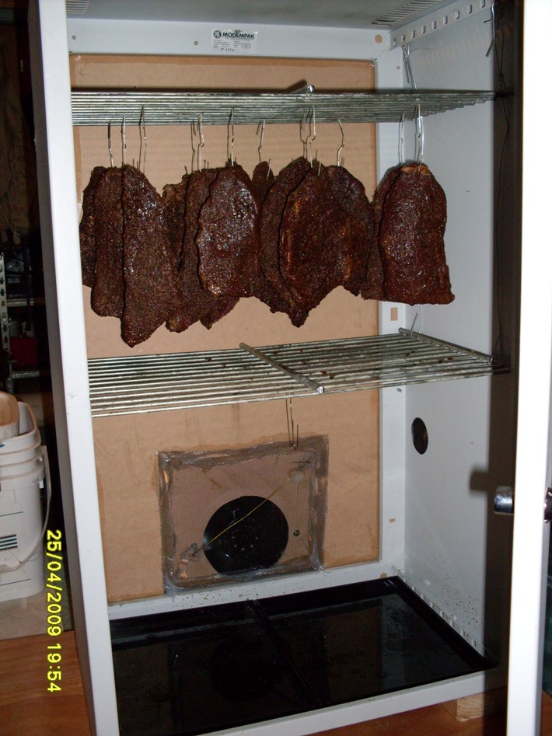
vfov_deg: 49.0
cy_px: 368
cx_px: 276
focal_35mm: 38
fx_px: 808
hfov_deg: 37.7
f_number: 2.8
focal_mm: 6.3
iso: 100
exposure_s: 1/45
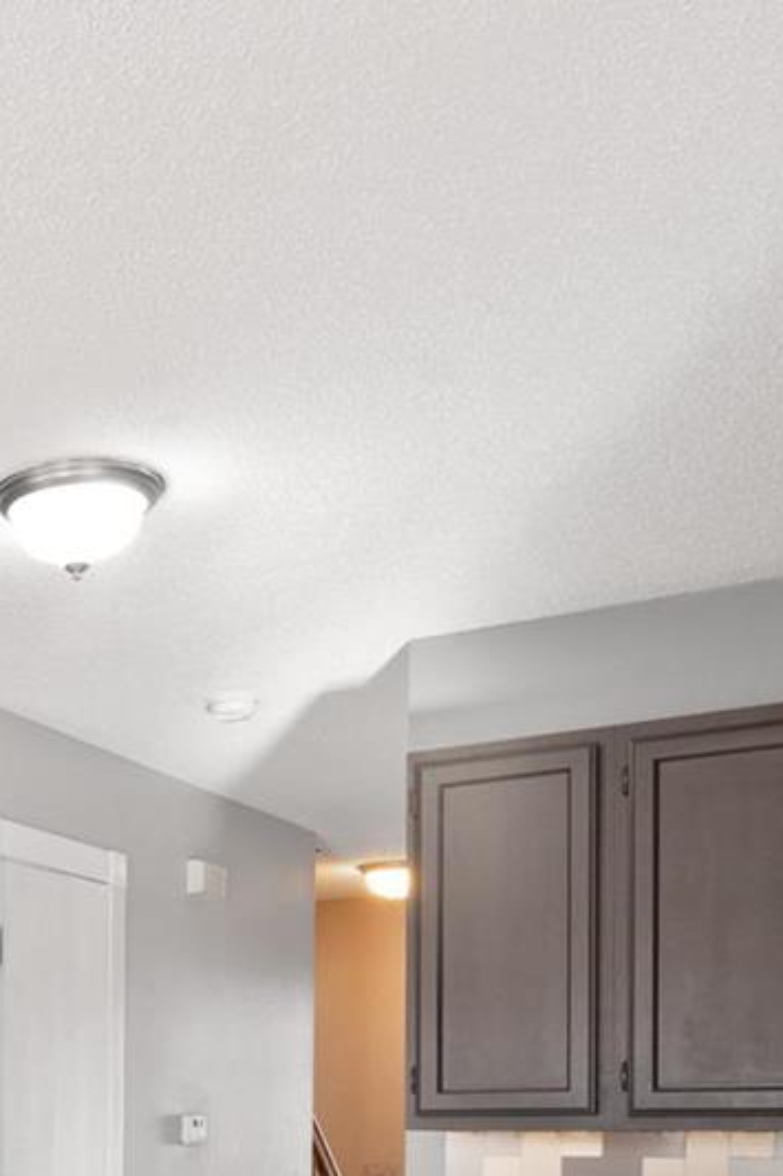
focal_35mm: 48
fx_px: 1567
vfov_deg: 37.1
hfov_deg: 24.1
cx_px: -269
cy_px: 1158
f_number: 7.1
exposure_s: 1/6
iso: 400
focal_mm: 8
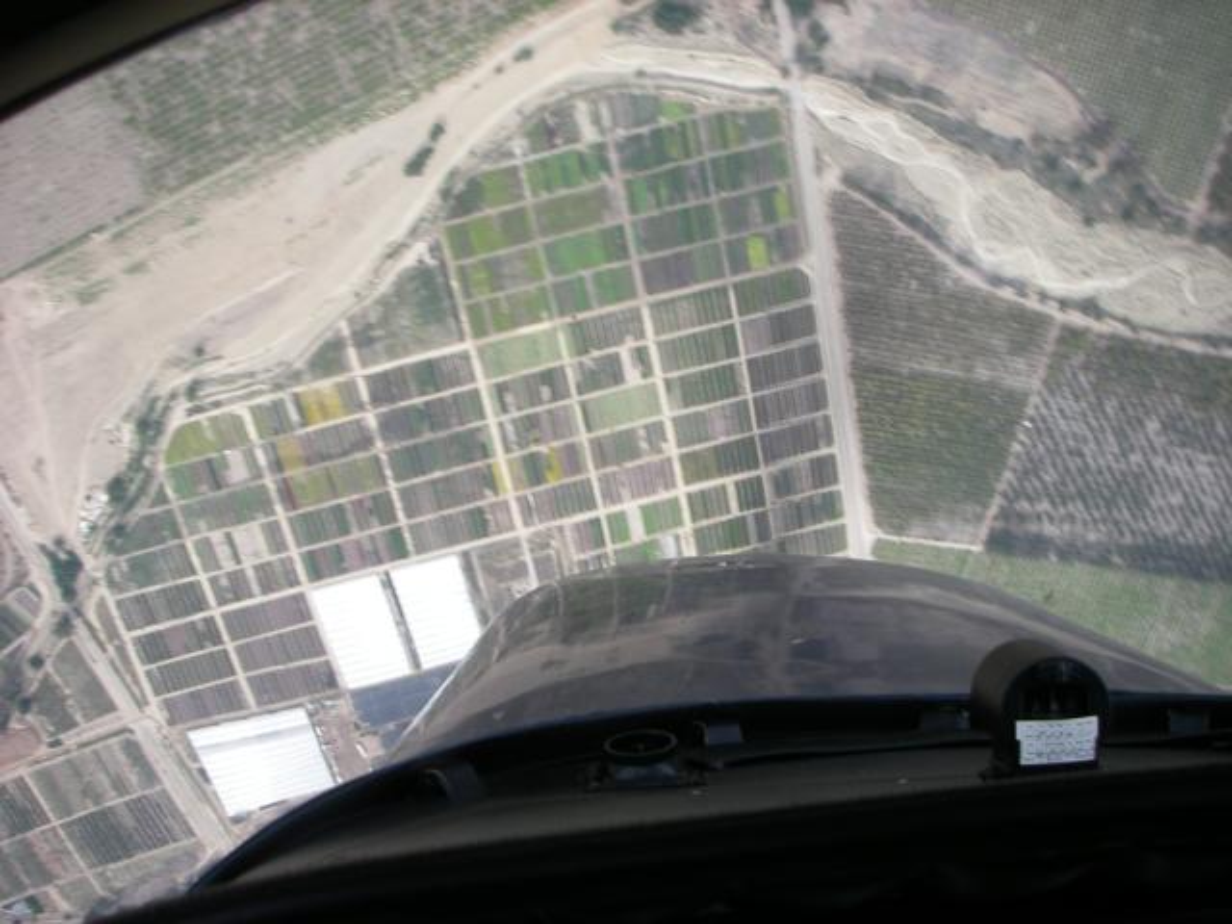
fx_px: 1352
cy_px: 462
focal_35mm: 38
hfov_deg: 49.0
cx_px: 616
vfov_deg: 37.7
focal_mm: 6.3
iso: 64
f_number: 3.3
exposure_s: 1/160
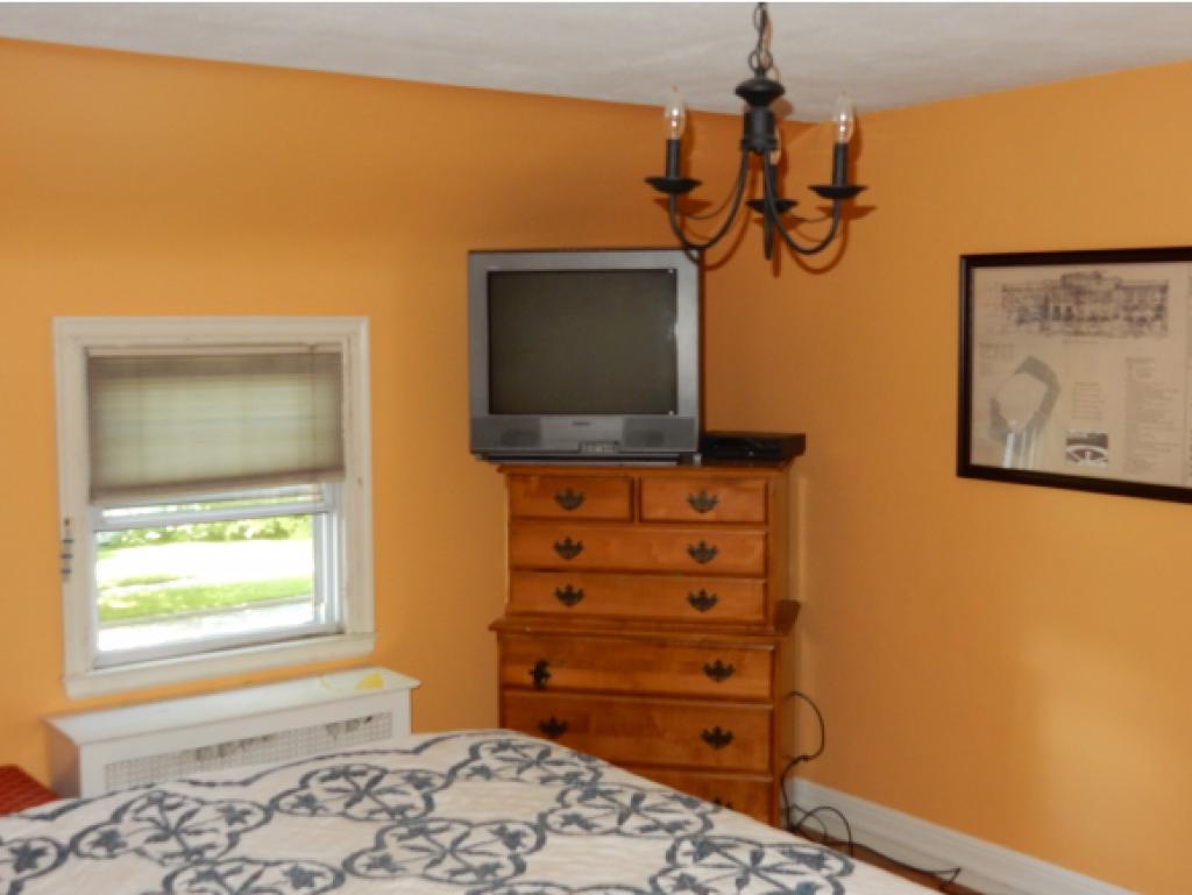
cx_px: 596
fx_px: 1481
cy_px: 448
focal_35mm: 43
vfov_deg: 33.6
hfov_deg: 43.8
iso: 400
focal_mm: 7.6
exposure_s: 1/30
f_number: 4.2
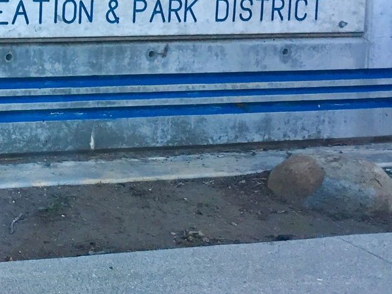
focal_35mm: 93
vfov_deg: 15.6
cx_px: -88
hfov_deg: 19.7
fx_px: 1053
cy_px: 8
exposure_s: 1/40
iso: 32
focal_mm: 4.15
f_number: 2.2
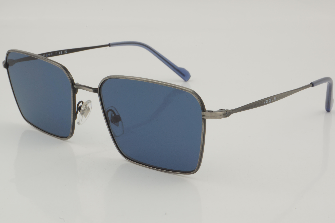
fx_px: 698
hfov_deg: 27.0
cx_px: 168
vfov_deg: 18.2
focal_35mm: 75
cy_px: 112
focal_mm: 50
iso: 100
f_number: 32
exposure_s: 1/3
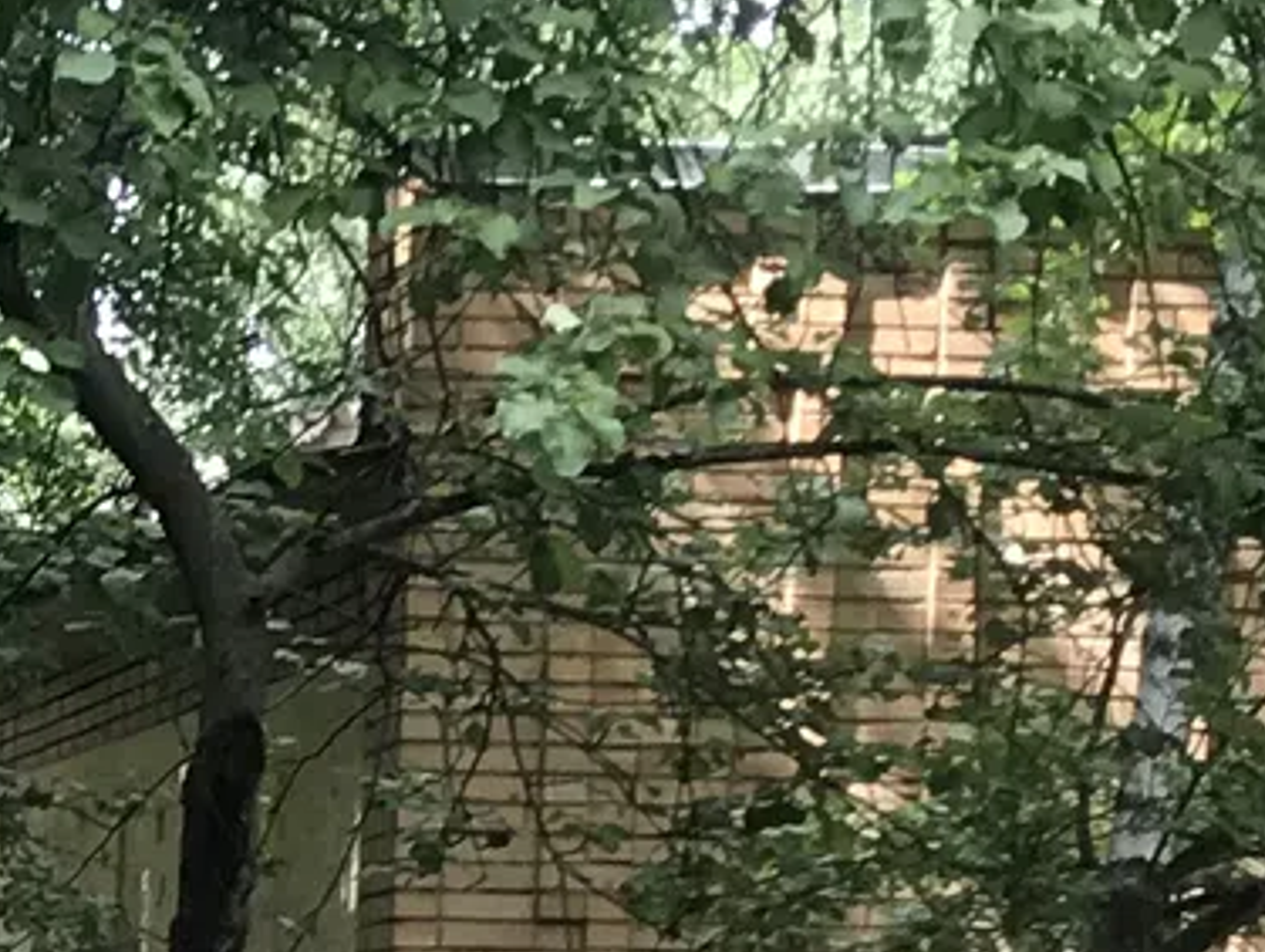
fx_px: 6548
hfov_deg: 10.2
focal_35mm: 179
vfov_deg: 8.1
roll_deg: -1.2
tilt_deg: +1.1
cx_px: -1292
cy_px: 1489
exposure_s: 1/162
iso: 20
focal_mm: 3.99
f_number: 1.8
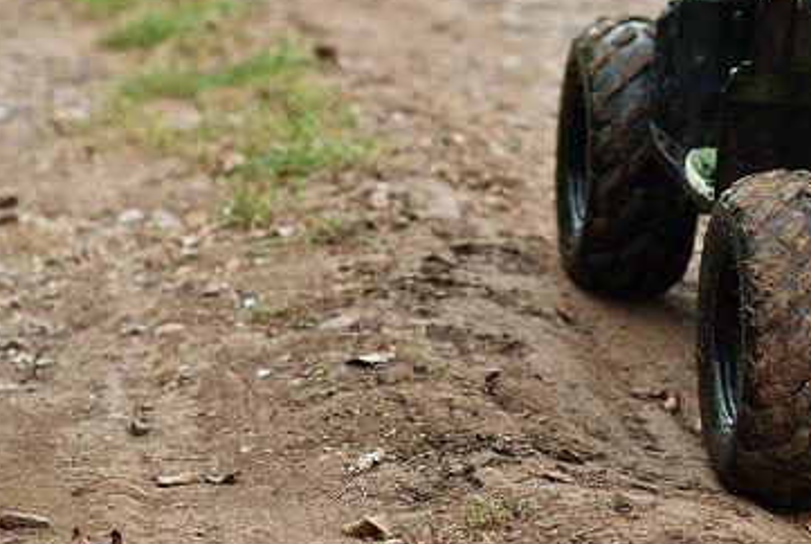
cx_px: 619
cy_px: -33
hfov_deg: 11.0
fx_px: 4197
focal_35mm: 186
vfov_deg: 7.4
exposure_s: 1/250
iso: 200
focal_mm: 85
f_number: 2.8
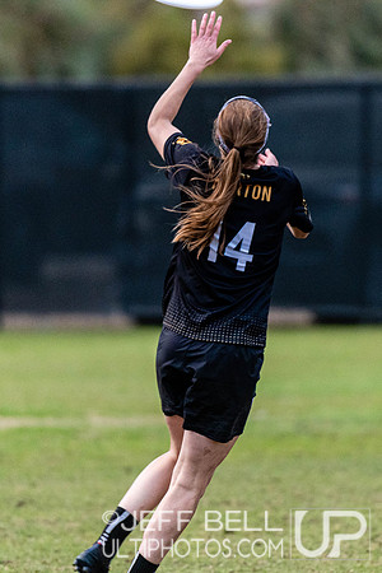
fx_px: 14324
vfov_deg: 2.3
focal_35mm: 900
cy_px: 286
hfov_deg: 1.5
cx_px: 244
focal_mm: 400
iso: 1250
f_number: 4
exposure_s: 1/1000
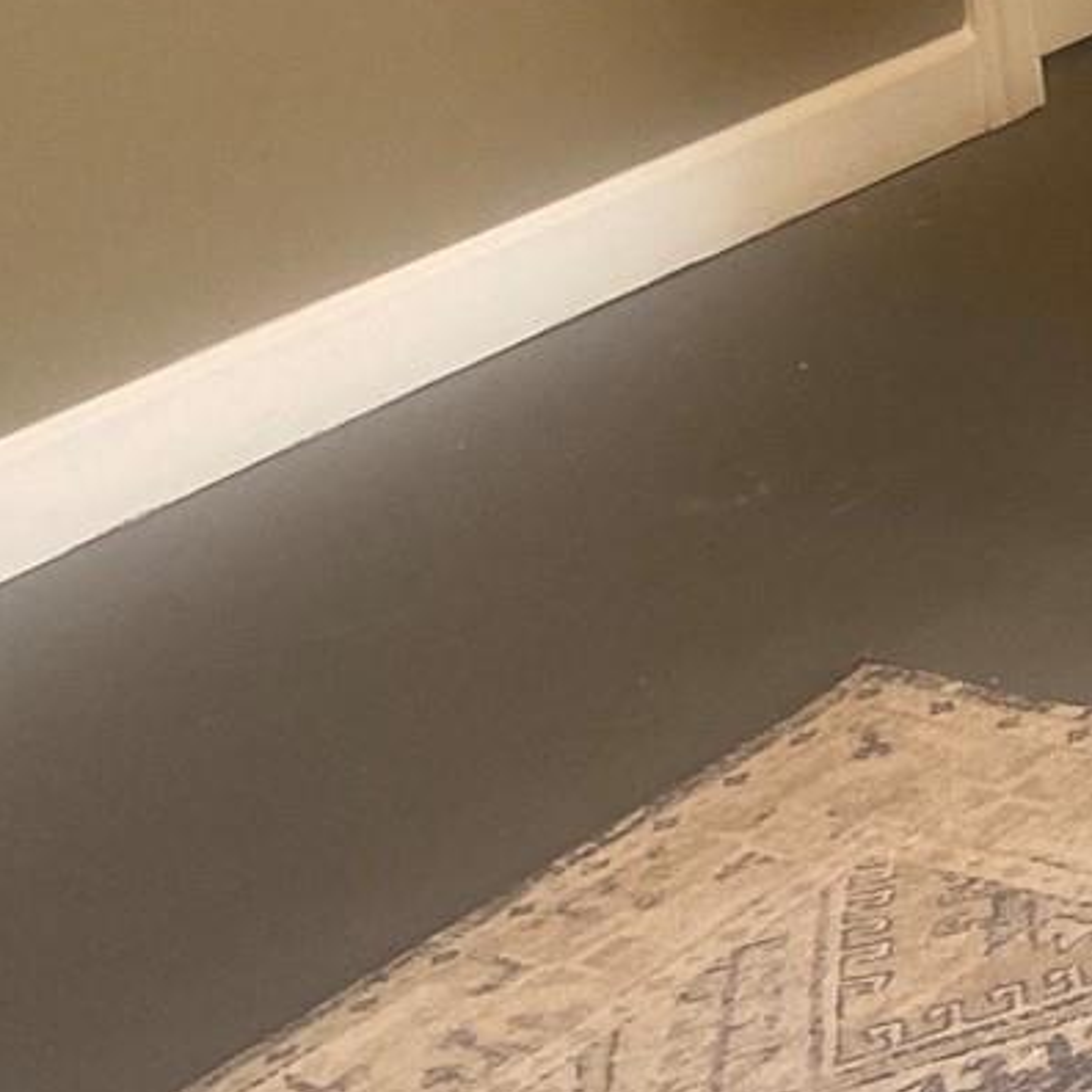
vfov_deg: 13.7
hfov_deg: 11.8
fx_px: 4247
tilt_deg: -10.8
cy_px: -609
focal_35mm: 119
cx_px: 2639
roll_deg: +3.0
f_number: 1.8
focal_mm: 4.25
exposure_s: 1/60
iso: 64
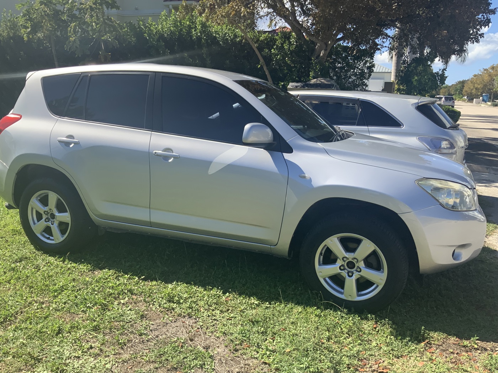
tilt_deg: -13.1
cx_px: 249
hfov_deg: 61.7
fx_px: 417
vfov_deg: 48.2
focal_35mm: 29
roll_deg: -2.5
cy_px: 186
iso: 16
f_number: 1.8
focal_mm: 3
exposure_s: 1/1195
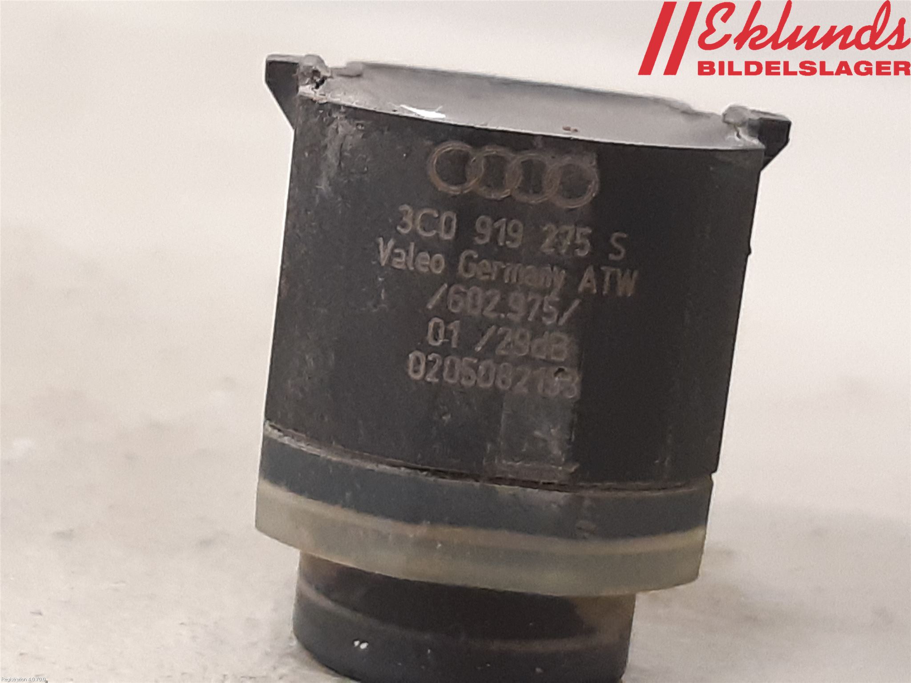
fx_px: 684
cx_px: 456
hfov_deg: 67.3
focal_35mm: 26
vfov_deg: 53.1
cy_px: 342
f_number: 1.7
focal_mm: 3.93
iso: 250
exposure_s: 1/33
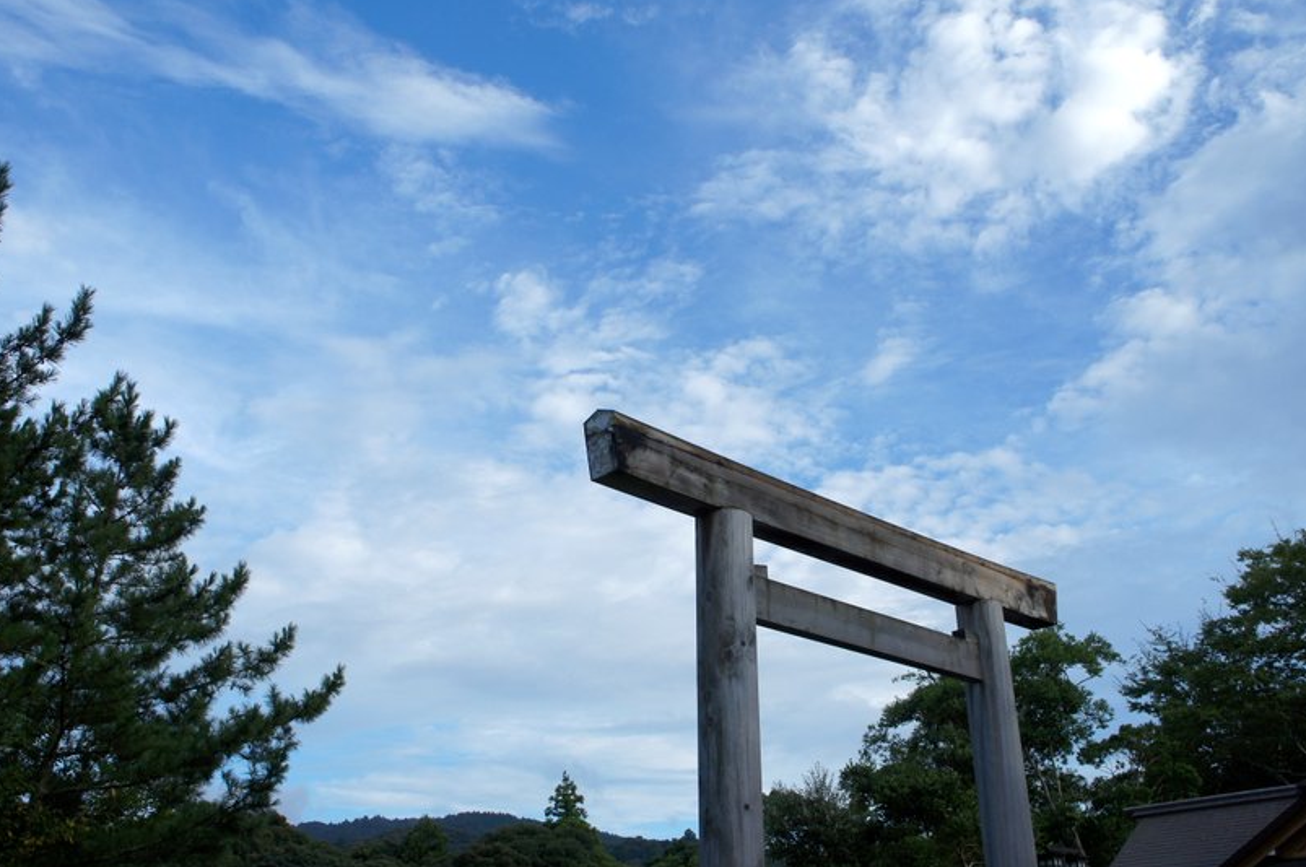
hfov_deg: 51.9
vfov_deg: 35.8
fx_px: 1340
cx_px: 670
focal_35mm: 37
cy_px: 429
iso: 200
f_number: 6.3
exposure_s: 1/400
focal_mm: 22
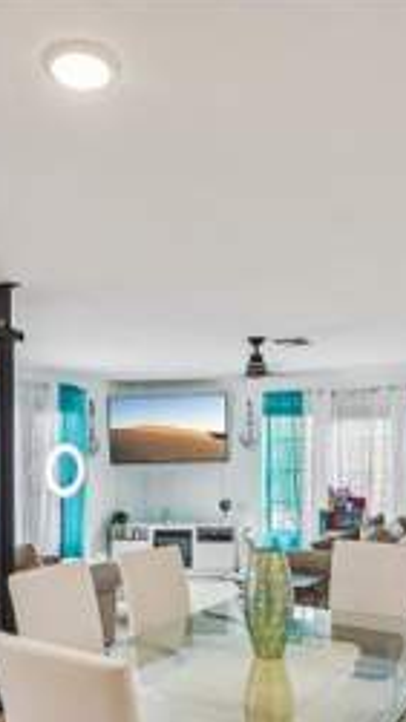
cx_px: 193
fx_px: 651
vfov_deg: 57.3
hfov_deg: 34.6
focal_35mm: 34
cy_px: 450
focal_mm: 17
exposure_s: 1/15
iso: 400
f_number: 8
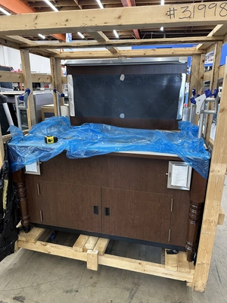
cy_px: 152
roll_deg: -0.8
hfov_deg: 56.8
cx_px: 114
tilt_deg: -16.1
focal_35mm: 24
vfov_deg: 71.6
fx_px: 210
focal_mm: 6.86
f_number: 1.78
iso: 320
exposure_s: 1/60
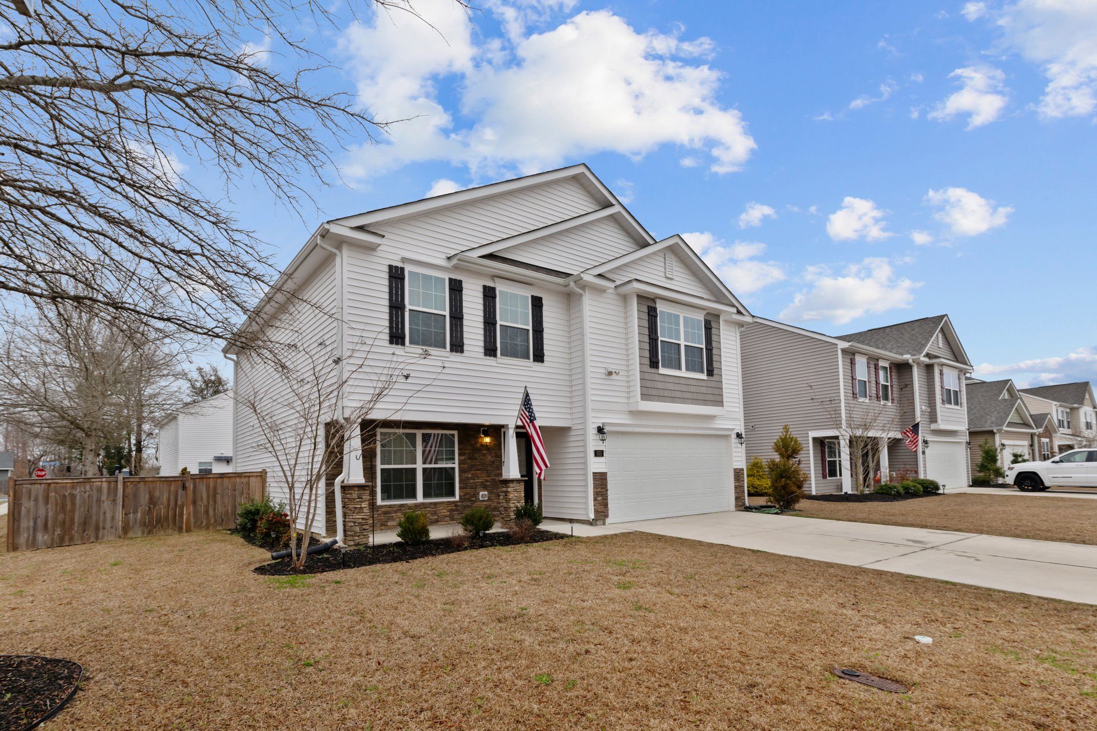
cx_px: 548
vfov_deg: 67.4
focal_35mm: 18
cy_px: 366
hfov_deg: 90.0
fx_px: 548
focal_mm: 18
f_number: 9
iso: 400
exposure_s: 1/125
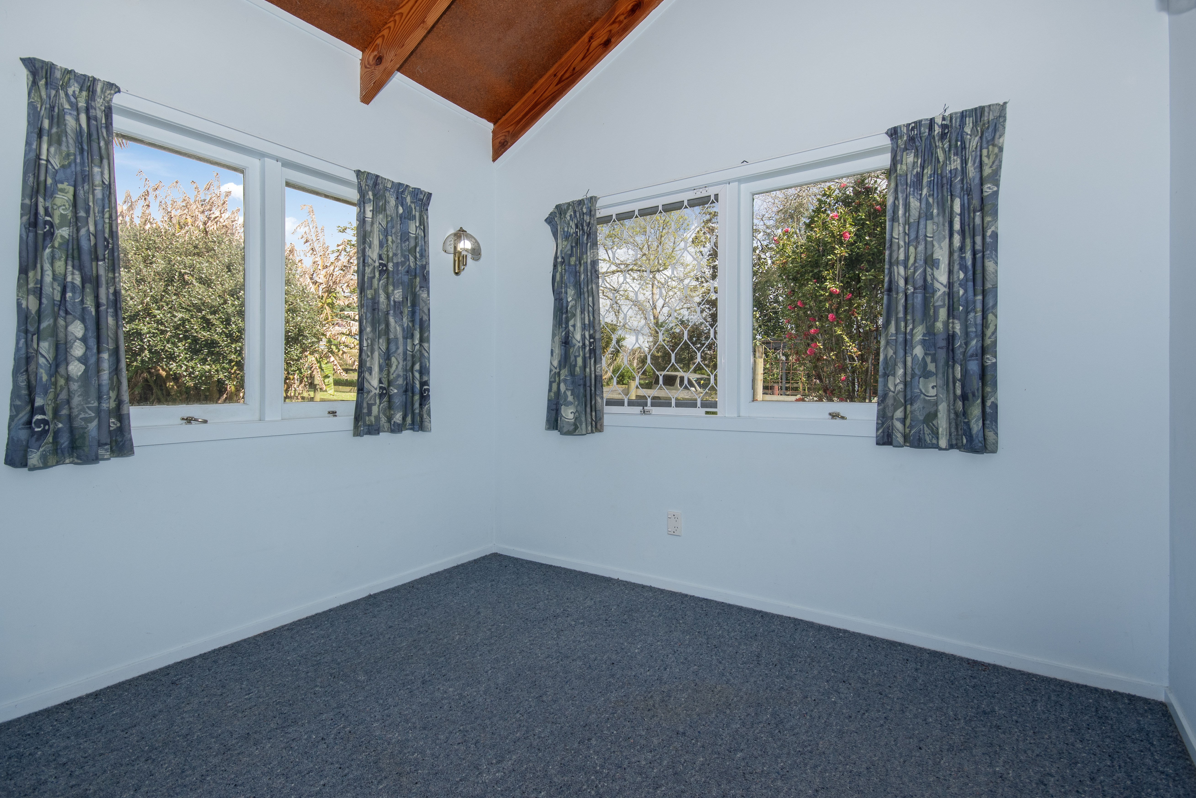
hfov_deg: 91.5
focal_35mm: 18
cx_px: 574
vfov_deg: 68.8
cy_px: 390
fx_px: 582
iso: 200
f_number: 8
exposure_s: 1/200
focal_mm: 11
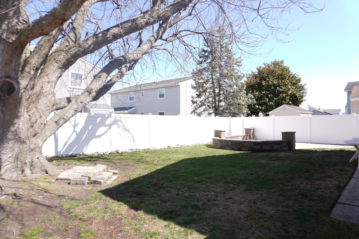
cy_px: 120
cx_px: 180
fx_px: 239
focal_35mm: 24
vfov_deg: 53.1
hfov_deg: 73.7
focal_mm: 16
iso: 64
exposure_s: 1/160
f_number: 5
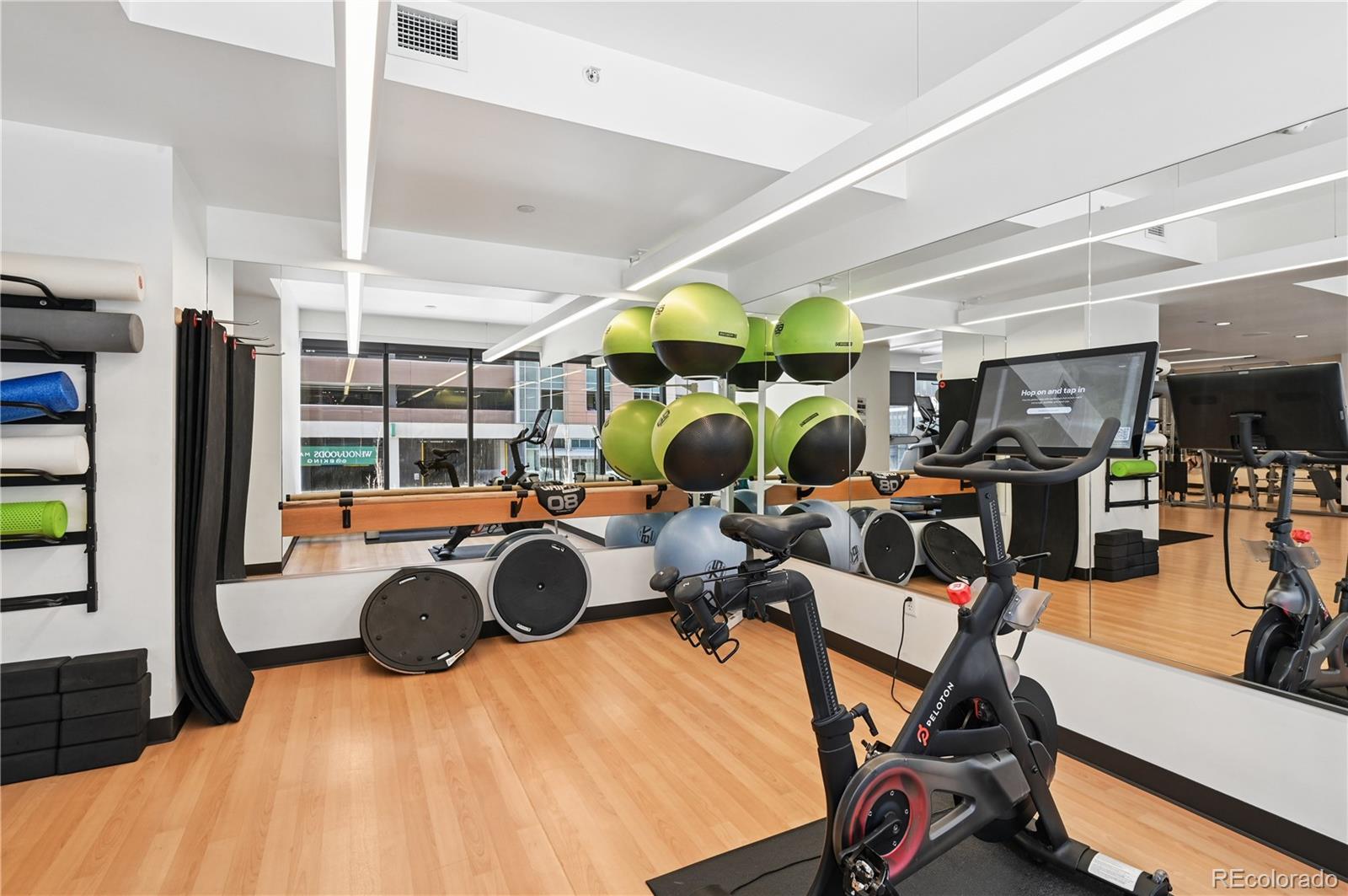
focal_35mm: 16
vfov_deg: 71.9
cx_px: 674
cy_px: 448
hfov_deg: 95.0
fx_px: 617
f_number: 10
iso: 400
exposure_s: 1/20
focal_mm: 16.5
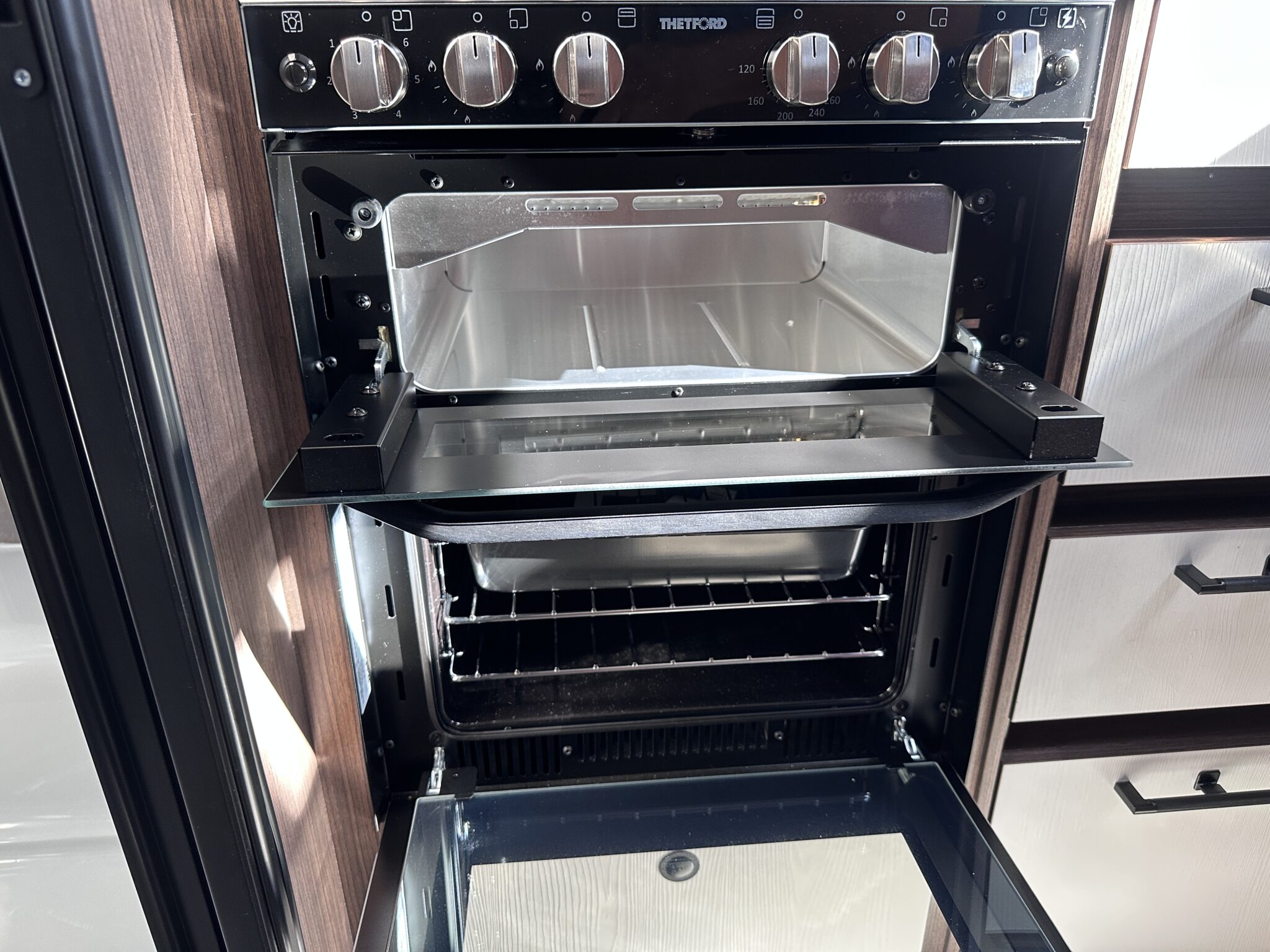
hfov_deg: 71.6
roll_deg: +0.7
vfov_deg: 56.8
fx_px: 881
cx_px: 635
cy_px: 476
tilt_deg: -24.6
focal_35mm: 24
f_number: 1.78
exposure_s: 1/107
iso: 250
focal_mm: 6.86
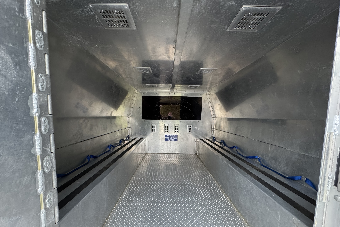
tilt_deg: -7.4
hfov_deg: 100.4
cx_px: 169
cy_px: 129
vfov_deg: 76.9
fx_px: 142
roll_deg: -0.2
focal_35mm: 15
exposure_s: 1/60
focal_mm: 2.22
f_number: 2.2
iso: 400
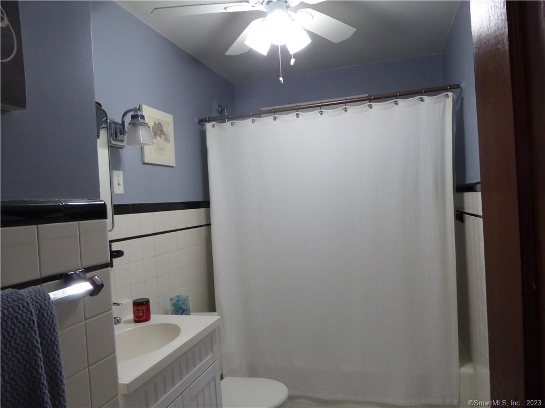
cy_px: 204
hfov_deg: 69.4
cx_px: 272
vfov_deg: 54.9
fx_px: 394
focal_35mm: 25
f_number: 3.3
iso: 400
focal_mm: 4.3
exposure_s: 1/60
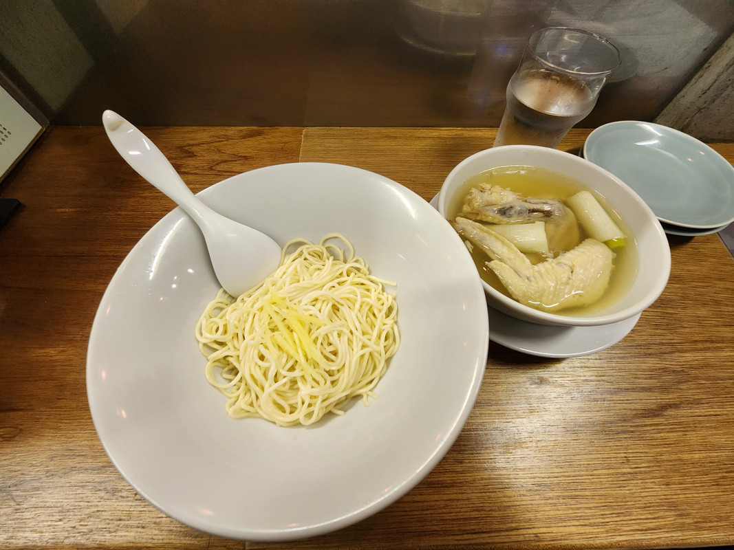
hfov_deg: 106.2
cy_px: 275
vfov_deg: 89.9
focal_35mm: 13
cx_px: 367
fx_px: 276
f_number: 2.2
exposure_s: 1/50
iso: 400
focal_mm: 2.2
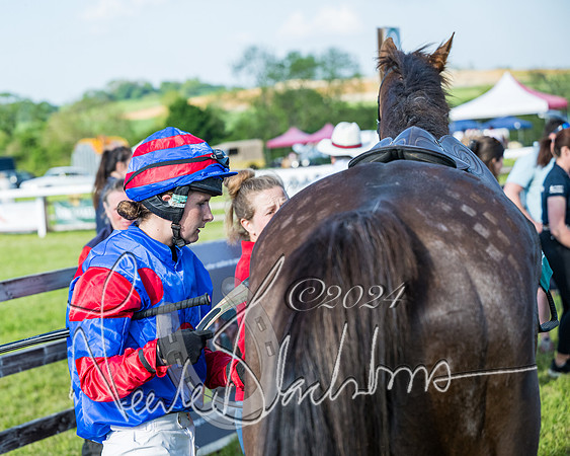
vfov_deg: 18.7
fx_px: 1386
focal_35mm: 82
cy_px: 228
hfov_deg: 23.2
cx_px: 234
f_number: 4
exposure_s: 1/4000
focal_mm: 73
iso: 800
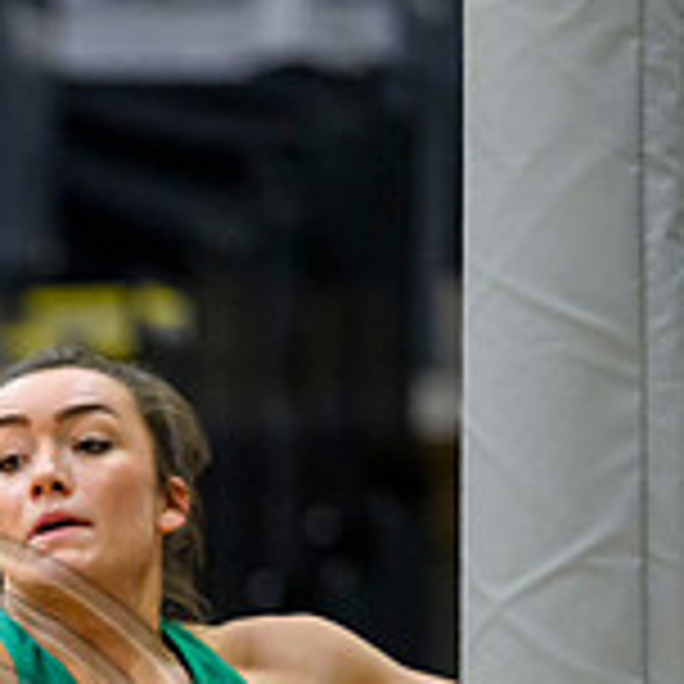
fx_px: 11312
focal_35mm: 506
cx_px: -537
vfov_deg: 3.4
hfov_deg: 3.4
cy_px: 1075
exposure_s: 1/1000
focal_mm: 120
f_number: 2.8
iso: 4000
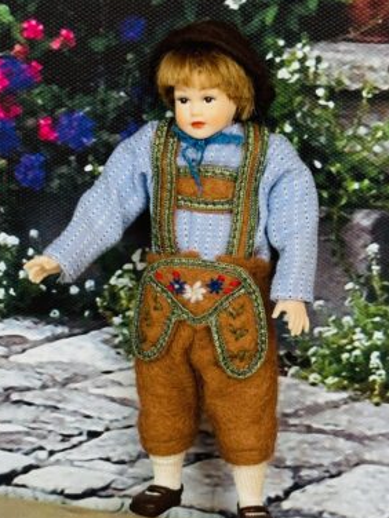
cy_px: 274
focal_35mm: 51
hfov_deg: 28.6
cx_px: 200
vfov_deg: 37.5
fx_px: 764
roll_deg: +1.6
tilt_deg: -16.2
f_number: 1.78
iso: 50
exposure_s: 1/246
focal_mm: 6.86
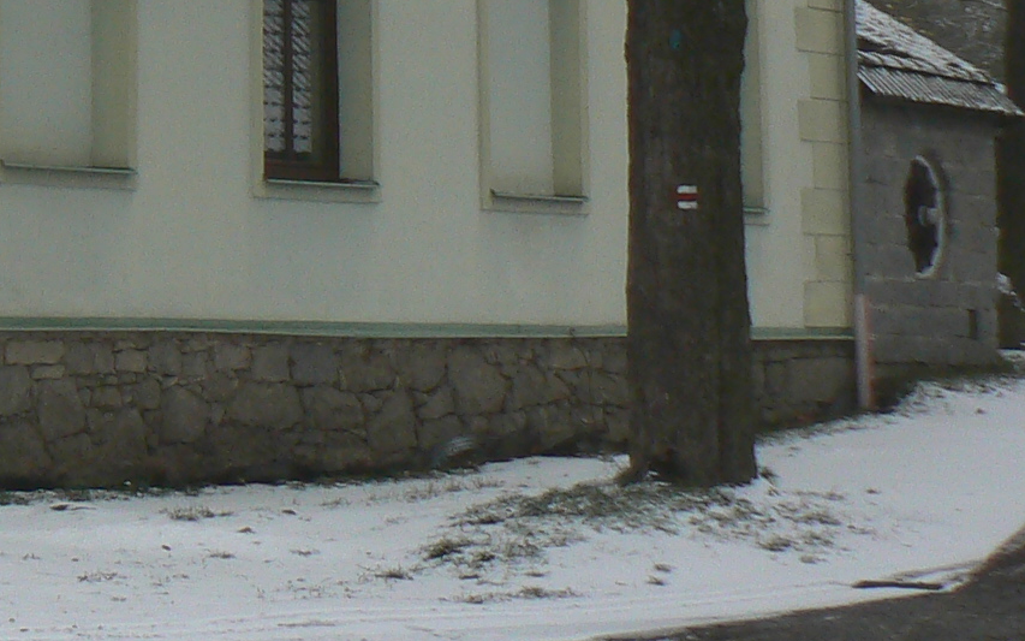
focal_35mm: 126
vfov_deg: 10.1
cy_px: -305
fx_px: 3520
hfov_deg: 15.4
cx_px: -463
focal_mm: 6
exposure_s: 1/250
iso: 80
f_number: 5.6
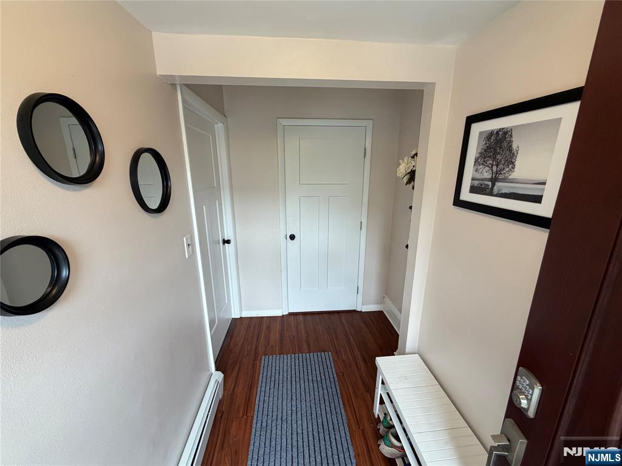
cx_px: 311
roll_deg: +0.1
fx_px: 252
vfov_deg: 85.7
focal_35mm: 14
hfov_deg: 102.1
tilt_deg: -14.3
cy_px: 233
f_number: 2.2
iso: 200
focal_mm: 2.22
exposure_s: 1/120
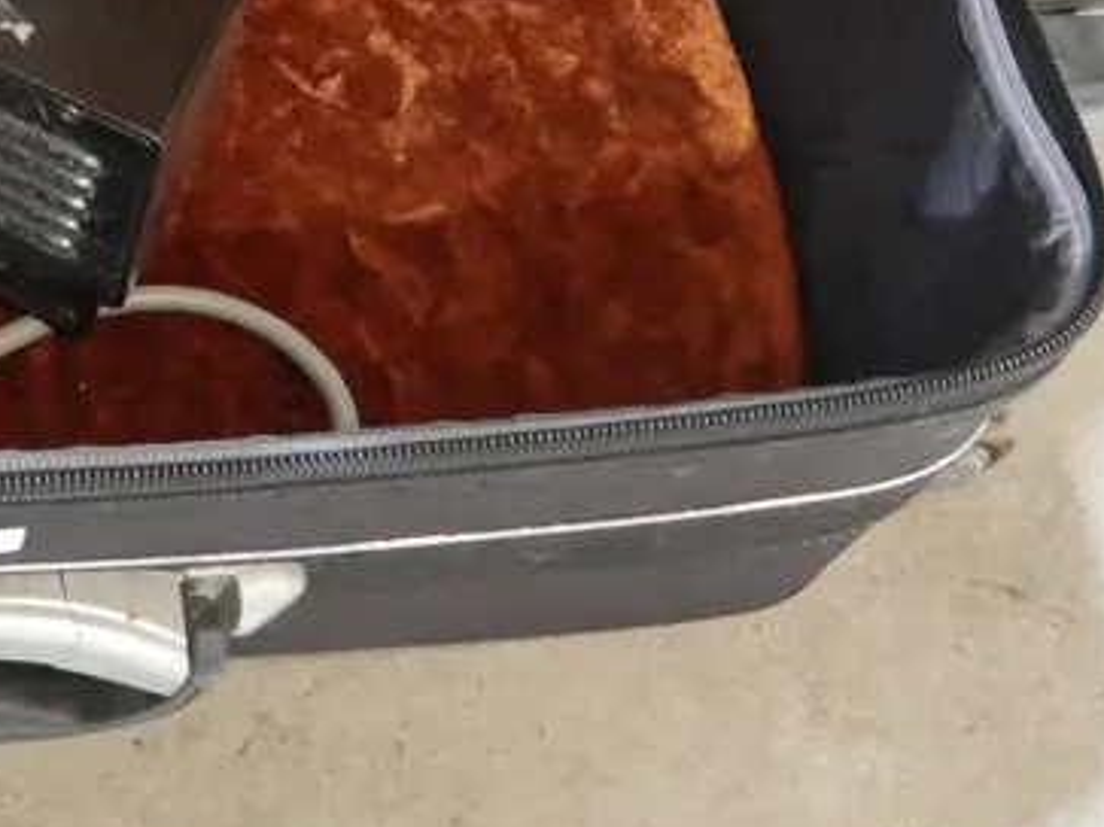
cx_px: -292
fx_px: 3061
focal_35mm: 96
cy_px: -251
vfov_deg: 14.7
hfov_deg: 19.1
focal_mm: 17
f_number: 4
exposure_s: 1/60
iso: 3200
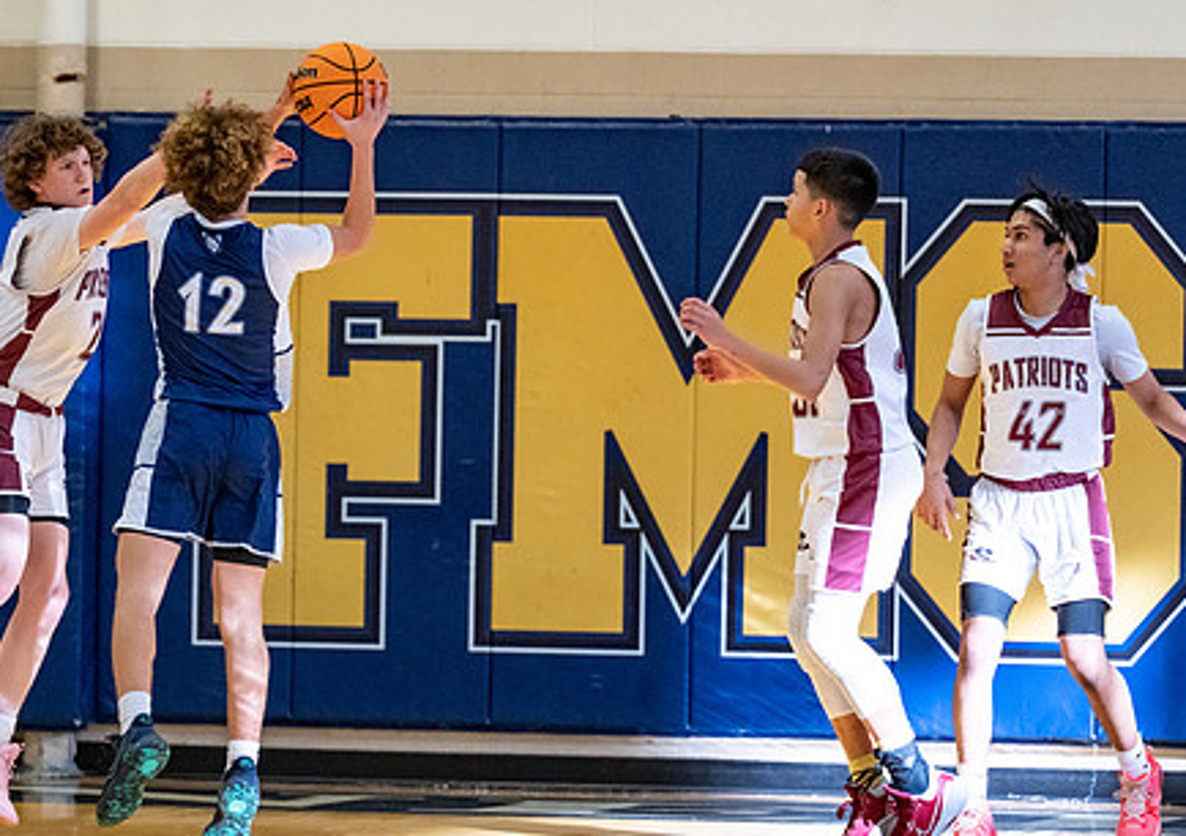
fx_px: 11067
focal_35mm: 330
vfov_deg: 4.3
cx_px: 295
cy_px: 412
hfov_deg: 6.1
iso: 4000
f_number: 2.8
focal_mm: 200
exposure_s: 1/1000
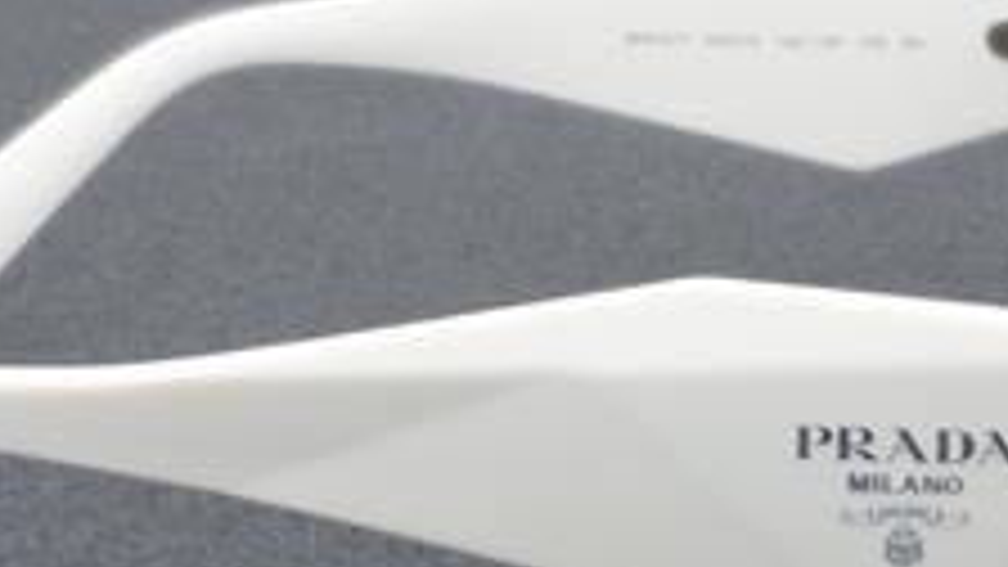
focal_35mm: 112
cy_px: 374
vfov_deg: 10.8
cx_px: 495
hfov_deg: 19.1
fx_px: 2994
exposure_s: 1.3
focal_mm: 40
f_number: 32
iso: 100
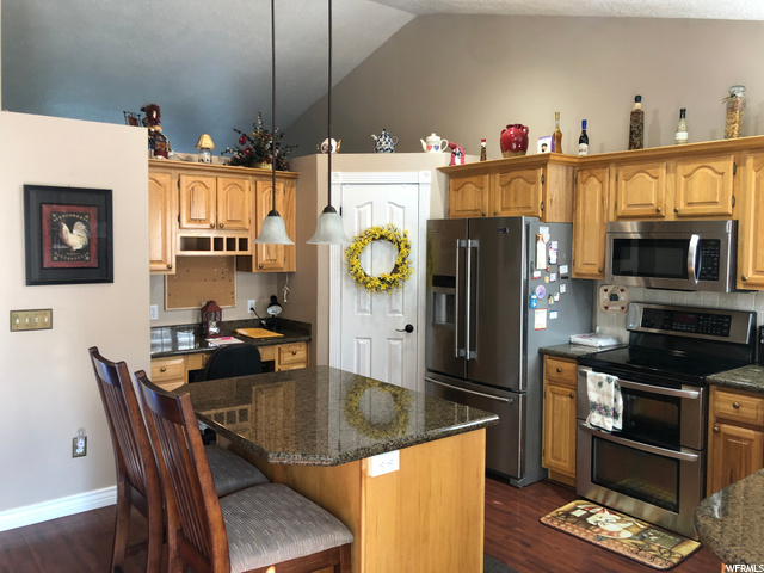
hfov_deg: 63.4
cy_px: 286
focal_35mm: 28
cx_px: 382
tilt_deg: -3.0
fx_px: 618
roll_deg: -0.1
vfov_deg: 49.7
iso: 40
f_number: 1.8
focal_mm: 4
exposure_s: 1/24
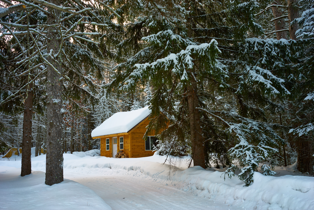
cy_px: 105
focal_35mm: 35
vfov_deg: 37.9
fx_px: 305
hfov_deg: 54.4
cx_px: 157
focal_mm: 35
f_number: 8
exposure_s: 1/4
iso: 50
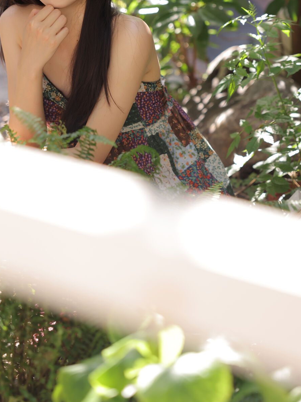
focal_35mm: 100
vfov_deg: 19.6
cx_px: 149
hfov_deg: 14.8
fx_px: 1160
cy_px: 120
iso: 400
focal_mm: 70
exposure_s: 1/640
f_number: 2.8
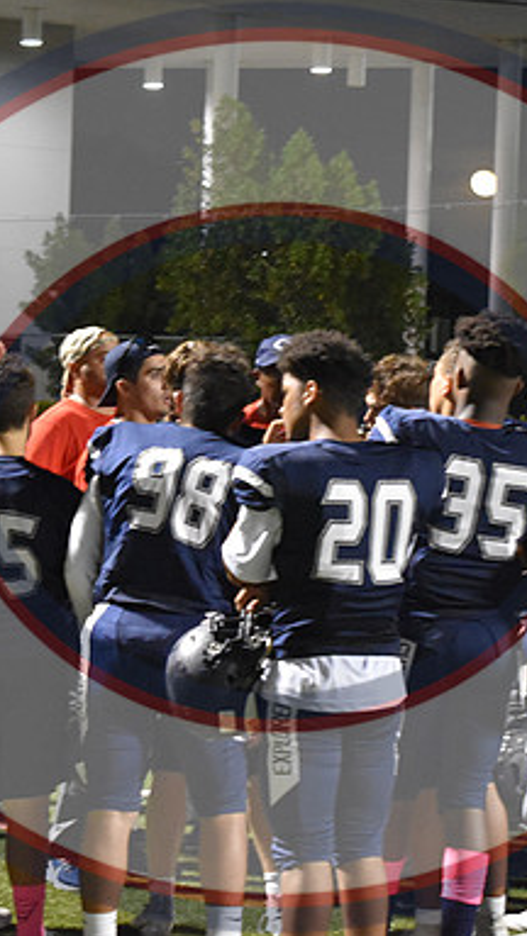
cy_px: 467
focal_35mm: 114
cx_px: 268
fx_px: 2832
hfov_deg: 10.6
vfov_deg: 18.8
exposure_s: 1/60
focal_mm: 48
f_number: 5.3
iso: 5000
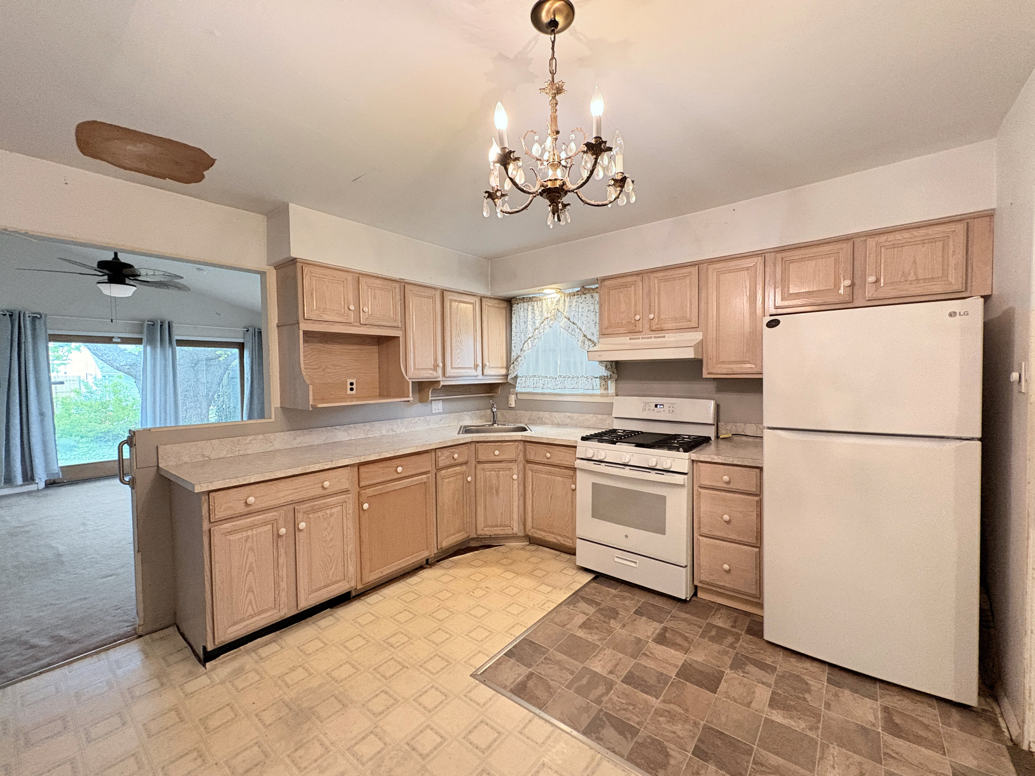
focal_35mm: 14
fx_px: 419
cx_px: 518
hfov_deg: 102.1
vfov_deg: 85.7
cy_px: 388
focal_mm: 2.22
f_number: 2.2
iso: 640
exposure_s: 1/60
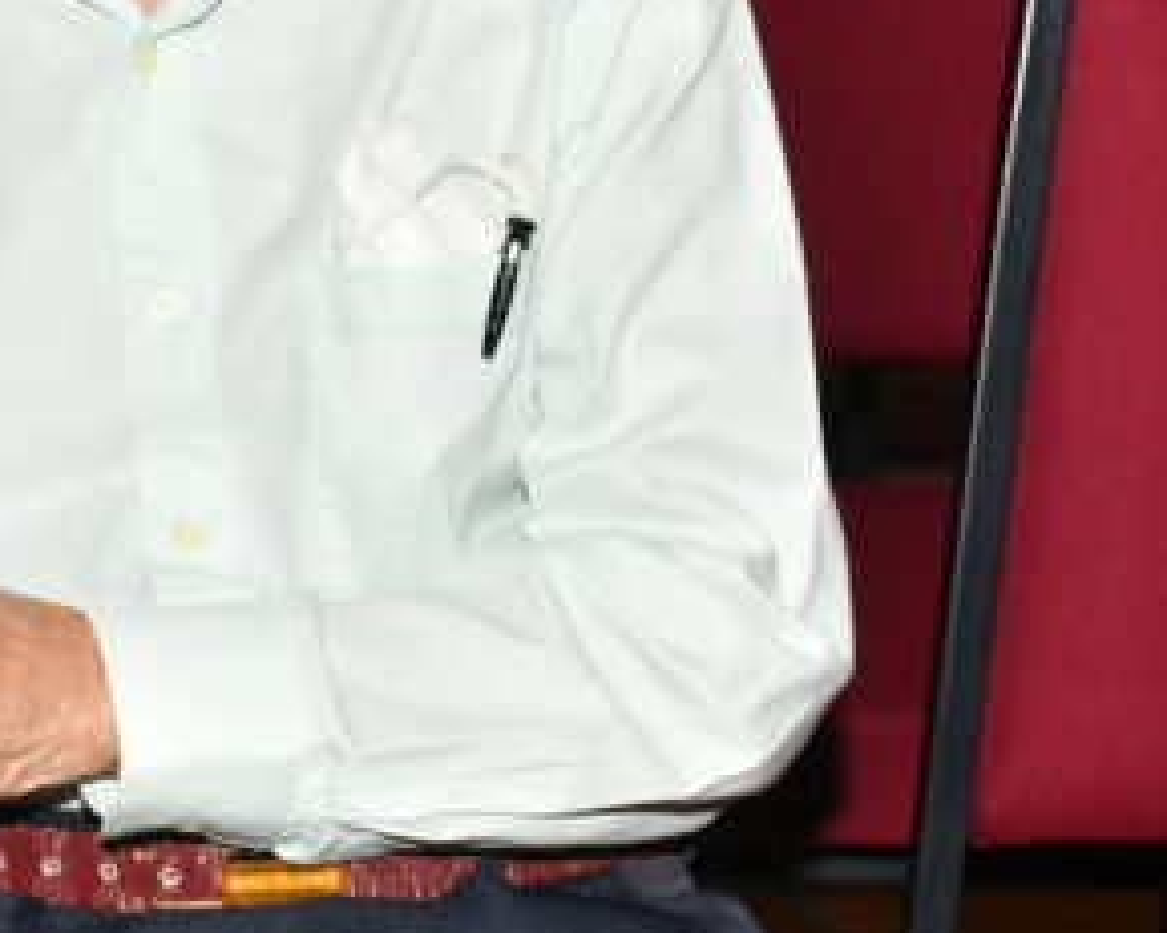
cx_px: -218
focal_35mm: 134
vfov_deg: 11.5
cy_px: 151
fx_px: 4627
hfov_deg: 14.0
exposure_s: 1/80
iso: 250
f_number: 5.6
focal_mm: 27
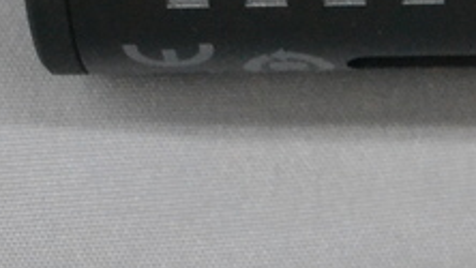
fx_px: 5151
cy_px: 159
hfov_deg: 5.2
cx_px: 909
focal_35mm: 408
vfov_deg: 3.0
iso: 3200
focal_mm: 48
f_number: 8
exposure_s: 1/125
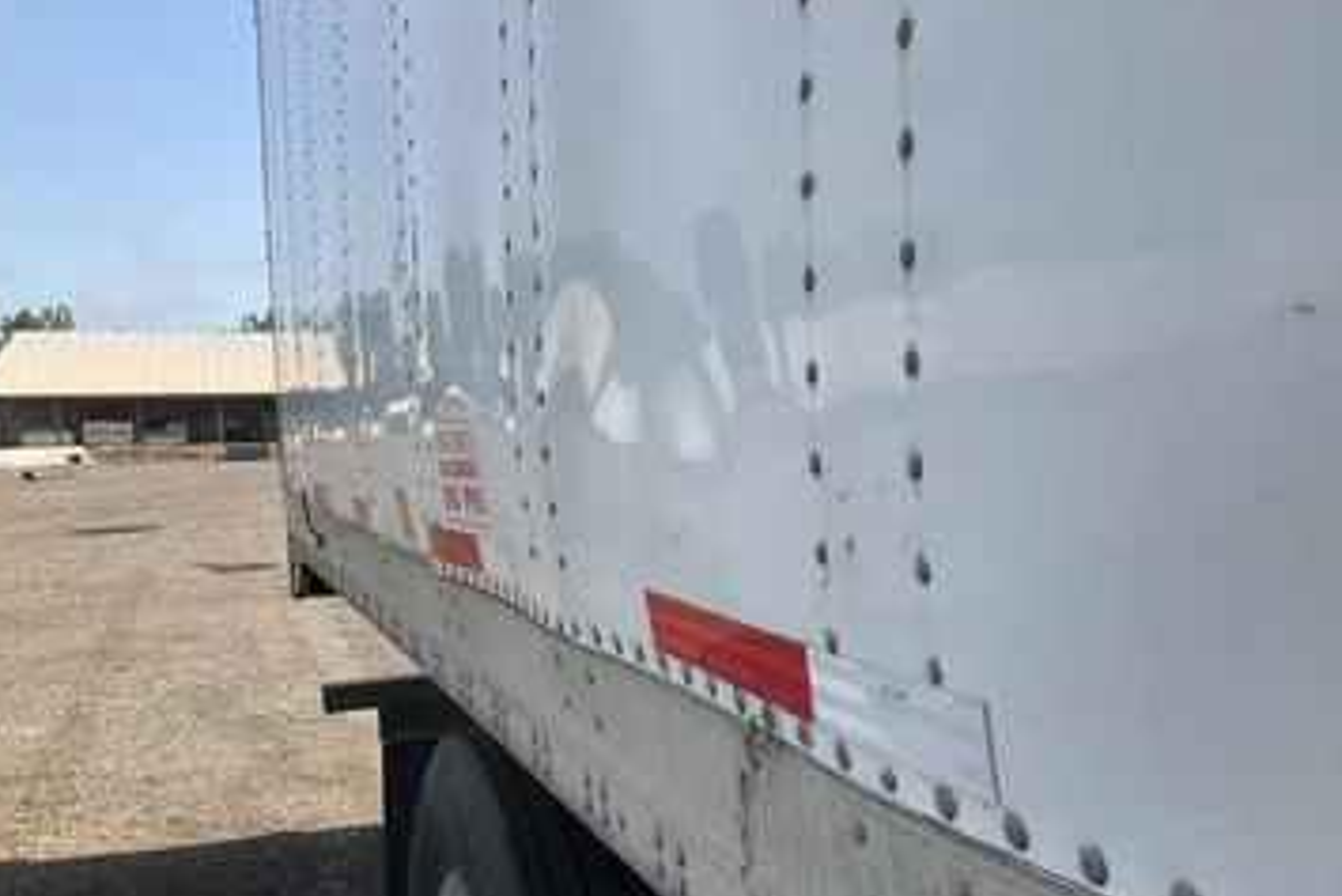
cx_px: 711
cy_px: 526
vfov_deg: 38.8
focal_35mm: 34
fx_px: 1268
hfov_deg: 55.7
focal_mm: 3
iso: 25
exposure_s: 1/1121
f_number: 1.8
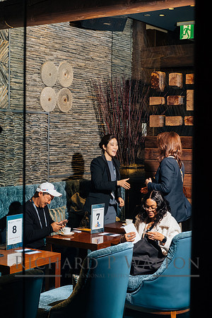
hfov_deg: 21.2
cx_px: 106
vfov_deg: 31.4
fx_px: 565
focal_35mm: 64
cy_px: 159
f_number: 4.5
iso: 1600
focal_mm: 42.7
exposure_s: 1/60
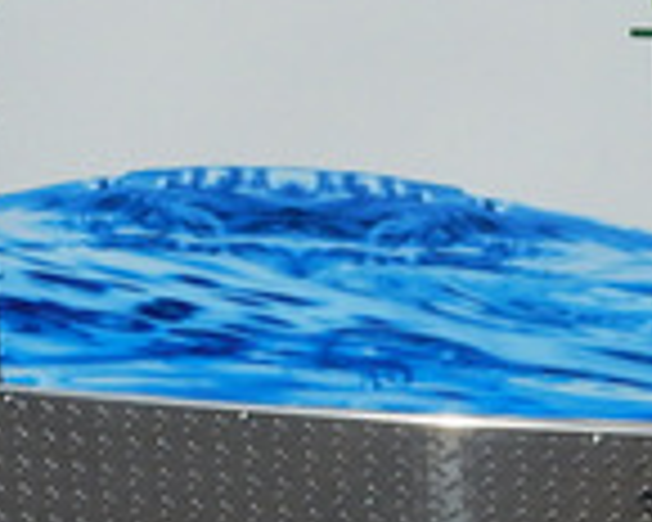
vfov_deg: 9.6
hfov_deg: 11.9
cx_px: 976
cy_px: -356
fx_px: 2991
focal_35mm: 155
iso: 125
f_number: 5
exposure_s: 1/2000
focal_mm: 6.4
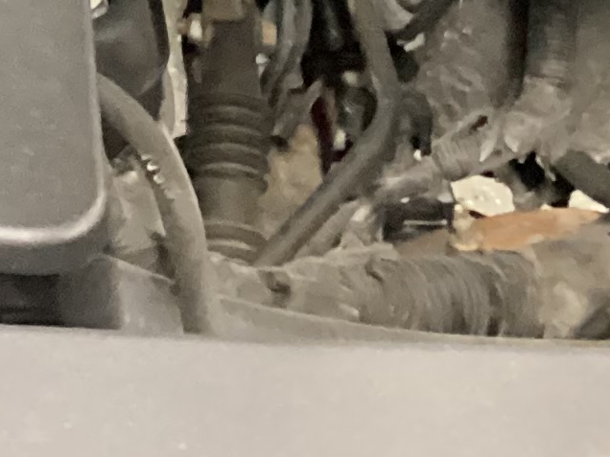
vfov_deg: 8.7
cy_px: -501
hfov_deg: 11.6
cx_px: -461
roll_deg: +1.2
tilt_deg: -30.5
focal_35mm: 159
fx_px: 2802
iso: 640
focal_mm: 3.3
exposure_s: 1/20
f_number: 2.4
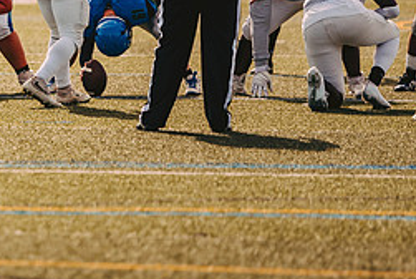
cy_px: -27
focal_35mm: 483
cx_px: -35
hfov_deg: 4.3
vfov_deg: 2.9
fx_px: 5588
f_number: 2.8
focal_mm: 200
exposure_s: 1/1600
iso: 160
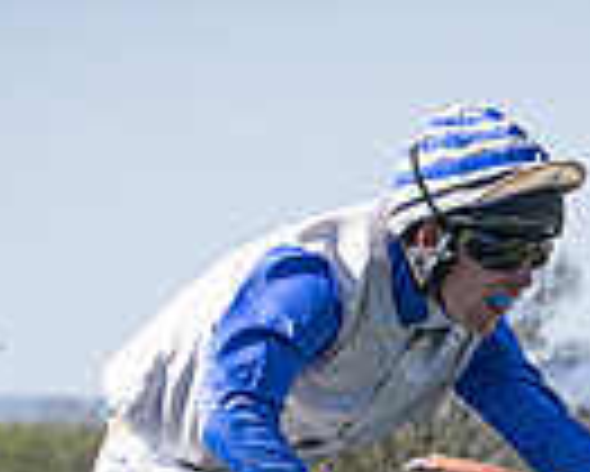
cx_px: 858
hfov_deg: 3.7
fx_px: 9069
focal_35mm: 519
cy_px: 1033
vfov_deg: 3.0
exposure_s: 1/2000
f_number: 5
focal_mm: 70
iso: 220
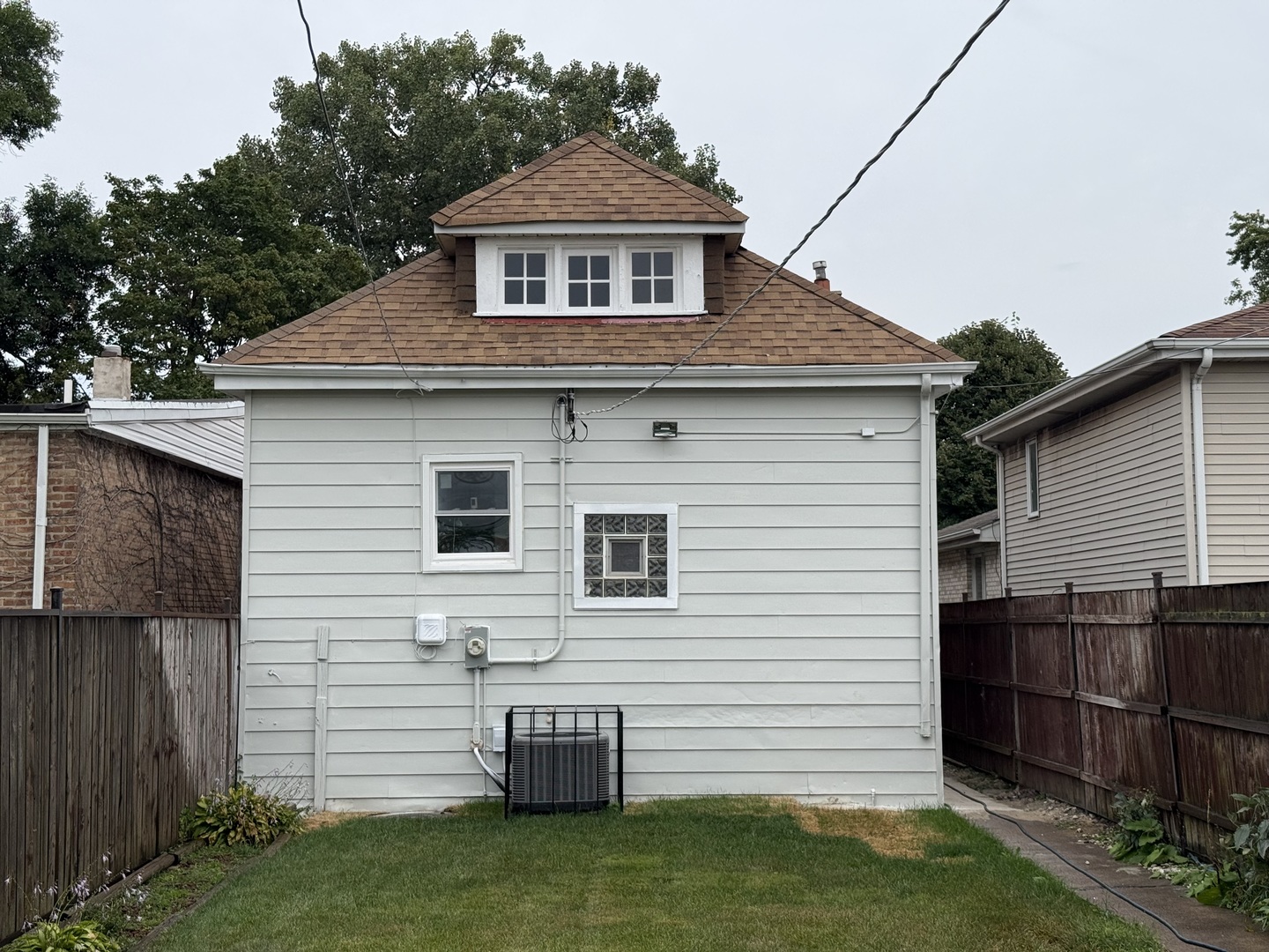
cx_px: 634
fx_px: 1760
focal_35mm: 48
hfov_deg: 39.7
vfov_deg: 30.3
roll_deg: +0.2
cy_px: 476
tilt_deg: +5.1
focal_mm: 6.76
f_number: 1.78
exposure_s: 1/2976
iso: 64
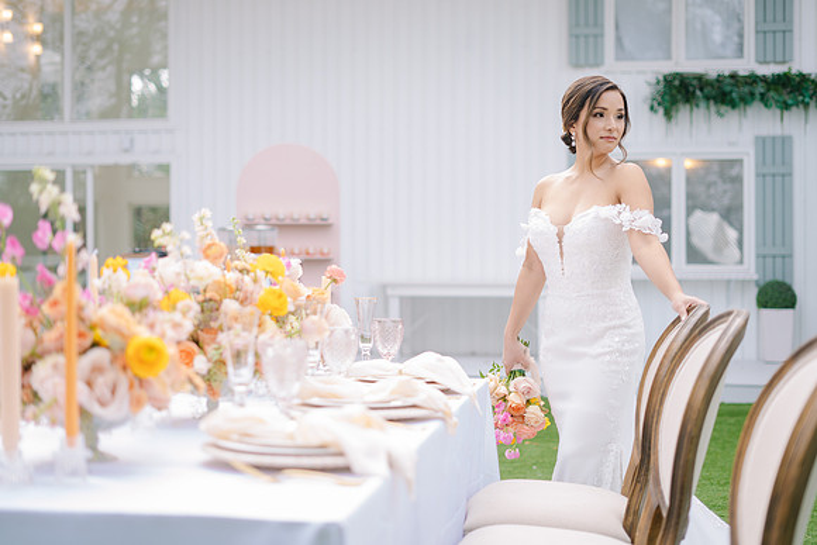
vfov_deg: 26.0
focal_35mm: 52
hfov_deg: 38.1
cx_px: 408
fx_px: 1183
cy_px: 272
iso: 50
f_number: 2
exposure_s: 1/160
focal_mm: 50
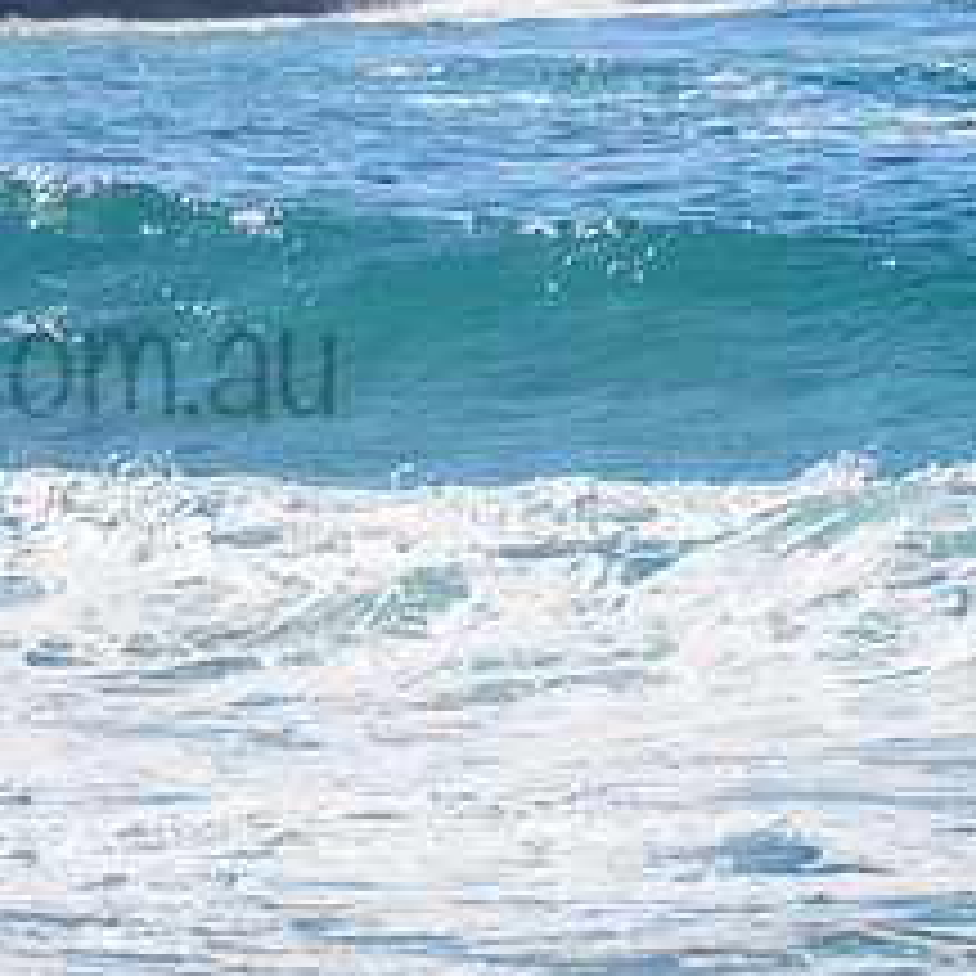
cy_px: 255
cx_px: -305
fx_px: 44372
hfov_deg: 1.3
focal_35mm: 1391
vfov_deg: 1.3
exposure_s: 1/4000
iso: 250
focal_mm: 500
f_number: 5.6
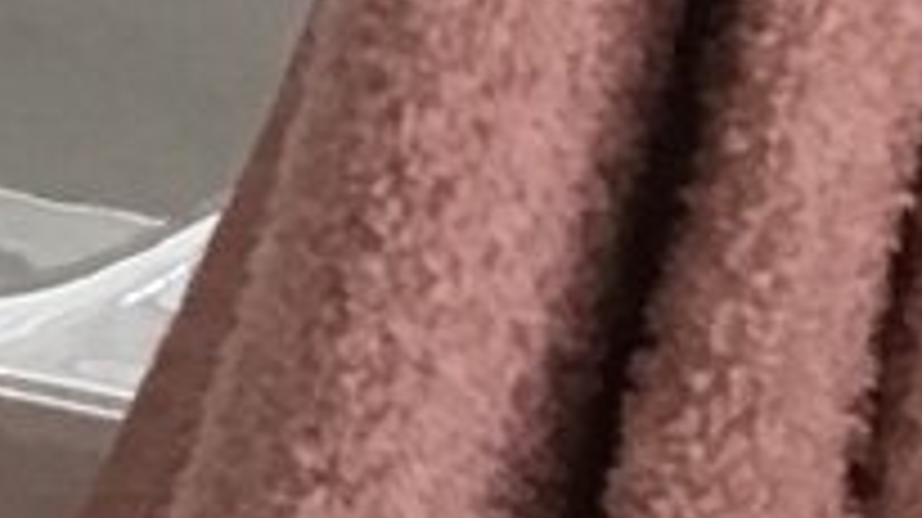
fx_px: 5790
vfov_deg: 5.0
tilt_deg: -17.7
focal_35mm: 237
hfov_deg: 8.0
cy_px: -667
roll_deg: -1.7
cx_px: -1700
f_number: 2.4
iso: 100
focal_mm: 3.3
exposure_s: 1/33
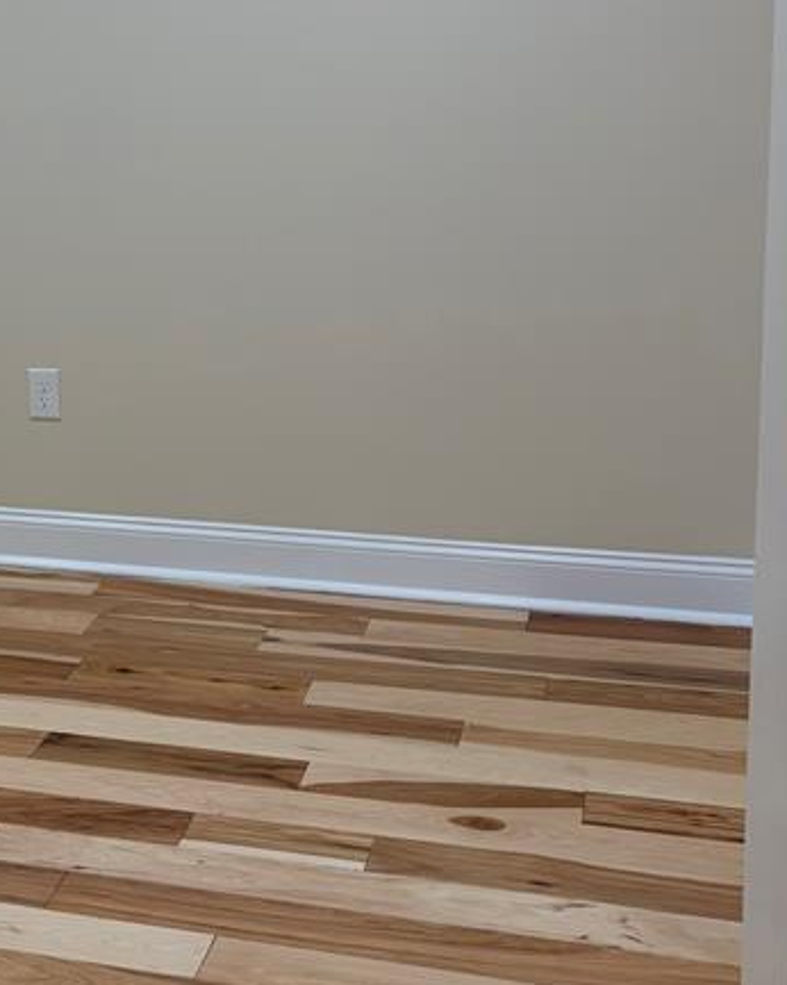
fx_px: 1748
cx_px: -11
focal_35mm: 60
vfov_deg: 31.3
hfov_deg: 24.2
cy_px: 343
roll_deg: +3.6
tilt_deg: -7.8
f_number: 1.6
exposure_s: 1/120
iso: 125
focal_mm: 5.96
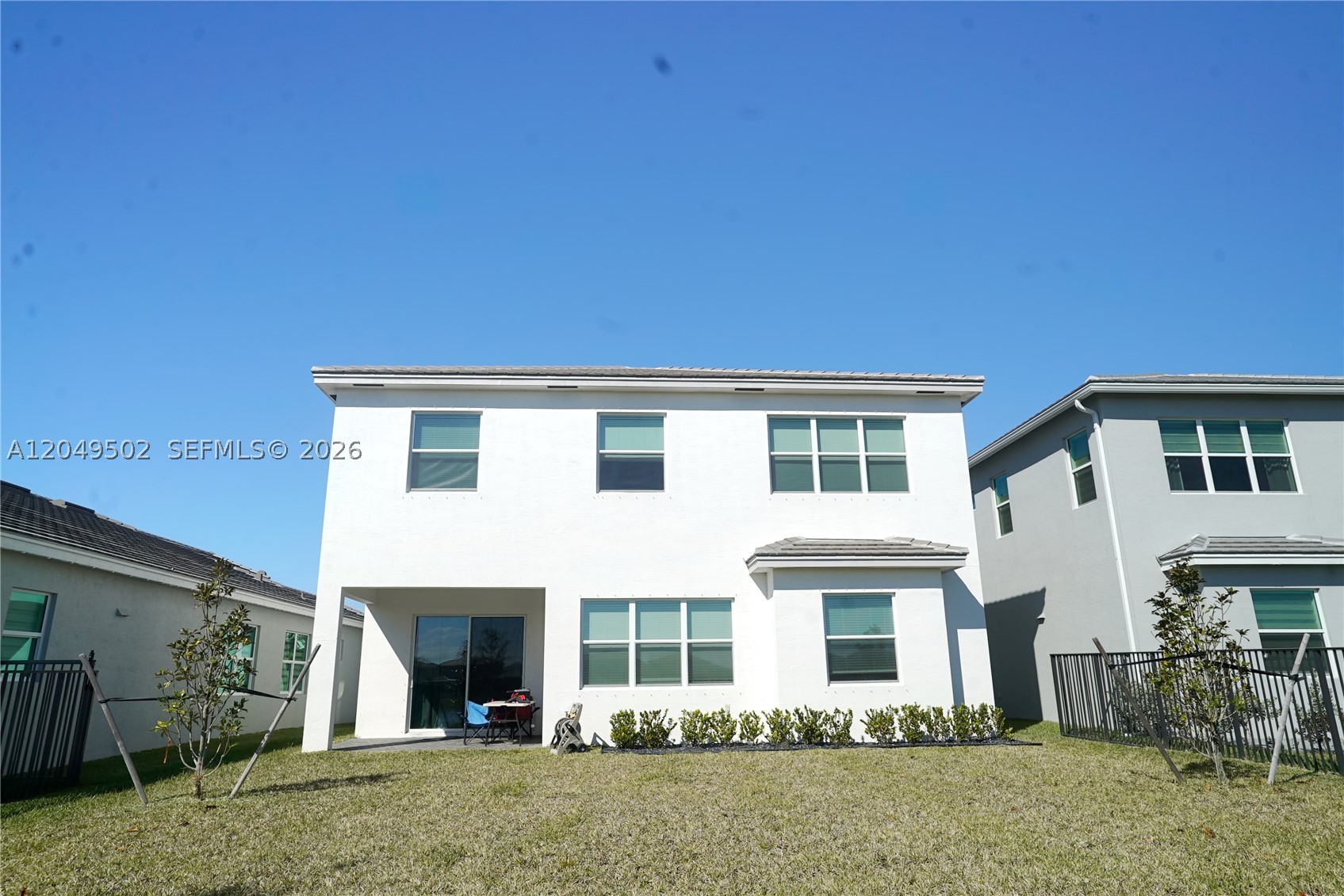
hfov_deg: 78.6
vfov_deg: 57.3
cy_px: 448
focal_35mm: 22
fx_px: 821
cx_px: 672
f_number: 8
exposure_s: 1/1250
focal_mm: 22
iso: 100
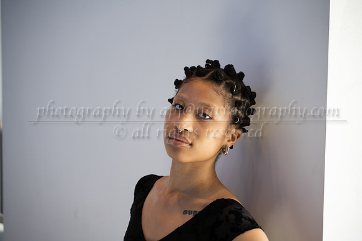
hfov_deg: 27.0
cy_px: 120
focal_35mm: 75
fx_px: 754
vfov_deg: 18.2
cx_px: 181
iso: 1600
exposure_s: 1/500
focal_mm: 75
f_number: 2.8
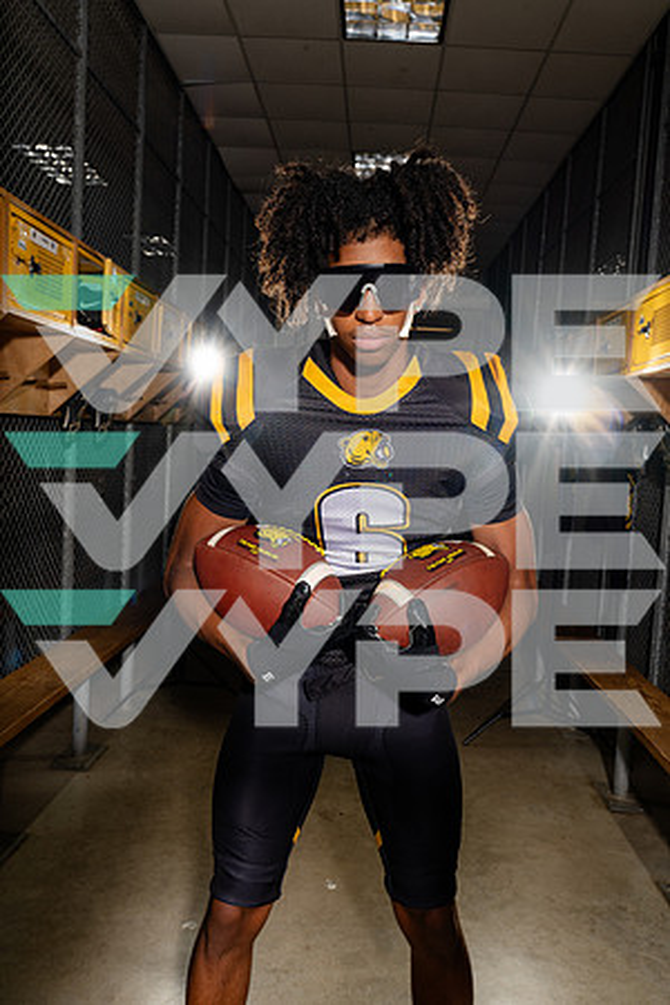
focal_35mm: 28
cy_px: 502
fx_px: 782
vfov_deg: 65.5
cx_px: 335
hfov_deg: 46.4
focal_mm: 28
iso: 100
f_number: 8
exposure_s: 1/250
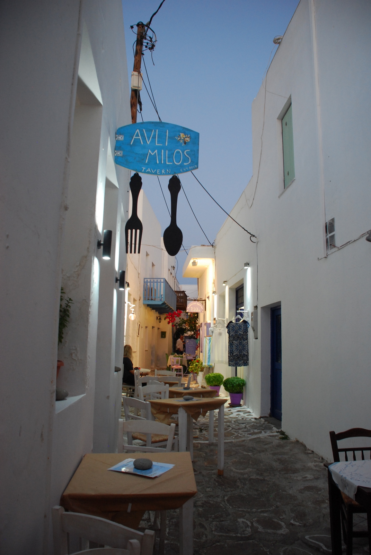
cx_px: 186
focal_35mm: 27
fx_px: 416
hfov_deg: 48.0
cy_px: 278
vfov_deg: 67.3
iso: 640
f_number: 3.5
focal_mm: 18
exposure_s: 1/30
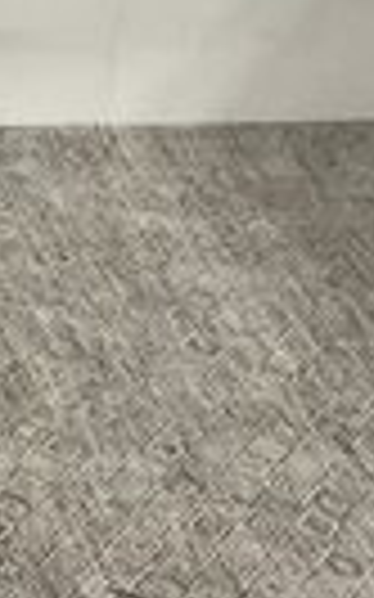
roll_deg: +0.1
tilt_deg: -22.6
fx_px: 1894
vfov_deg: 17.0
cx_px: -653
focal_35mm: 116
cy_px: -173
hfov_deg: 9.4
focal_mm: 3
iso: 80
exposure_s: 1/60
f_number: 1.8
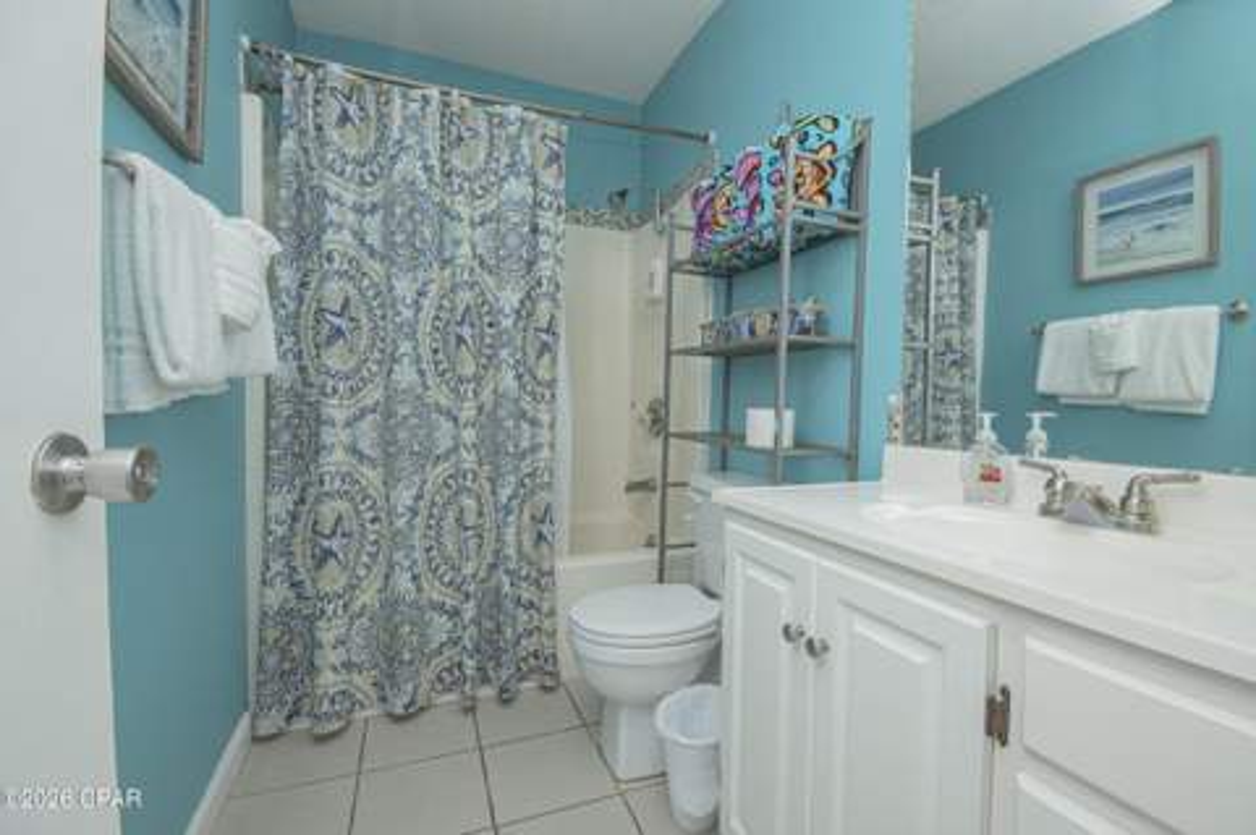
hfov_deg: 100.4
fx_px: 523
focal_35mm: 15
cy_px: 418
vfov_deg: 77.2
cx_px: 628
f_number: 13
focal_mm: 10
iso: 400
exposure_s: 1/25
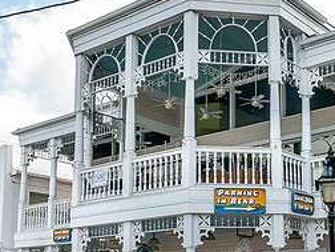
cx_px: 242
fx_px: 590
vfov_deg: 23.7
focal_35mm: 61
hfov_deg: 31.2
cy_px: 197
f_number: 6.3
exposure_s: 1/160
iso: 100
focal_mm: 18
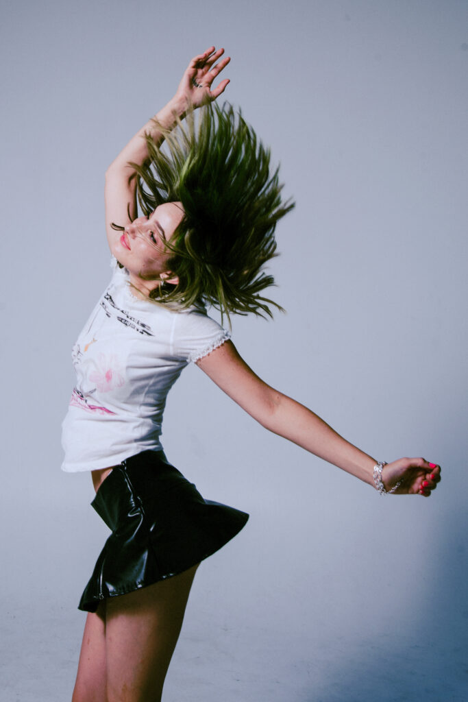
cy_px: 351
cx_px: 234
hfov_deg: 36.9
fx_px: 702
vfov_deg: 53.1
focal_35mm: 36
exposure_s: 1/160
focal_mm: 36
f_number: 9
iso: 100
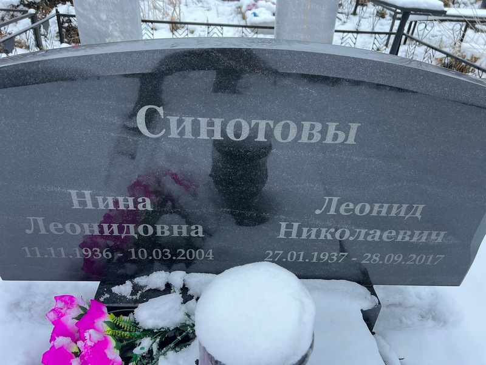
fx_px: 365
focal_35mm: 26
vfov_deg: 53.1
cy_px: 182
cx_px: 243
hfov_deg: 67.3
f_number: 1.5
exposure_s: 1/120
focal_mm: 5.7
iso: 125
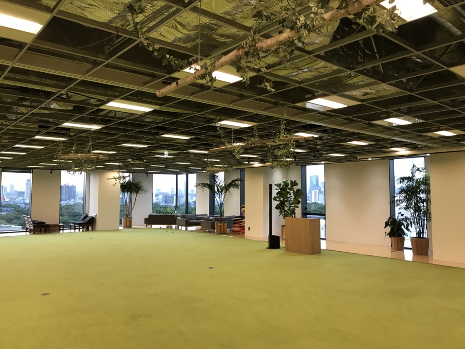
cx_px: 232
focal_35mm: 28
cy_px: 174
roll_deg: -0.2
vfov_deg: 49.7
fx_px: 376
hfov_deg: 63.4
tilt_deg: +2.1
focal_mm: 3.99
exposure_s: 1/30
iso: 25
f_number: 1.8
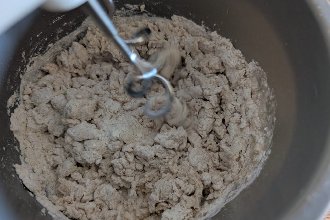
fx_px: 238
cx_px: 163
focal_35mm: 26
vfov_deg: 49.5
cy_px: 118
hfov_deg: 69.4
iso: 680
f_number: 1.68
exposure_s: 1/113
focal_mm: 6.9
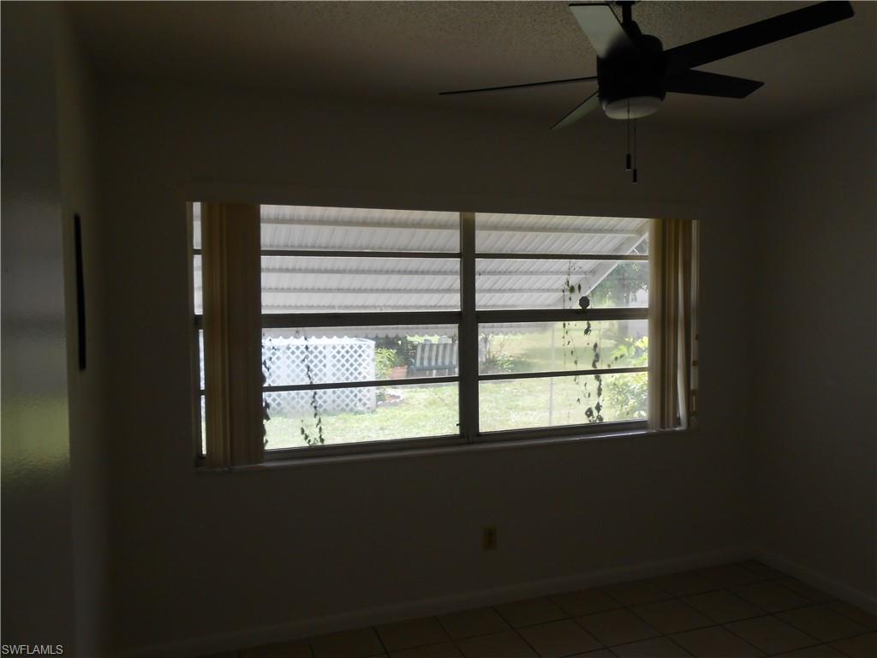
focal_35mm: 26
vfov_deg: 53.1
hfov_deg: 67.3
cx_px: 438
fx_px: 659
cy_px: 329
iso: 80
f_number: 3.5
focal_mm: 4.6
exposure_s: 1/60
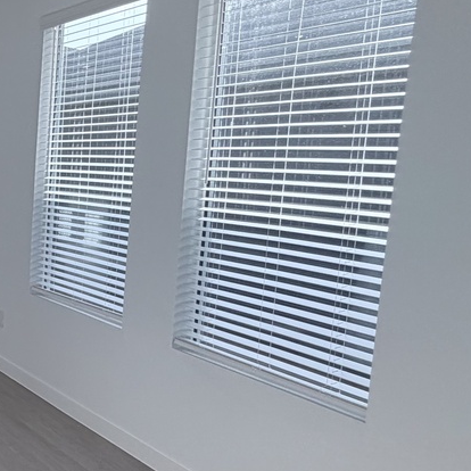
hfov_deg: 24.4
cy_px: 220
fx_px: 662
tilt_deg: -6.5
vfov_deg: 39.1
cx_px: -316
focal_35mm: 43
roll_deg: +0.2
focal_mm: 2.22
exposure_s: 1/427
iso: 64
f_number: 2.2
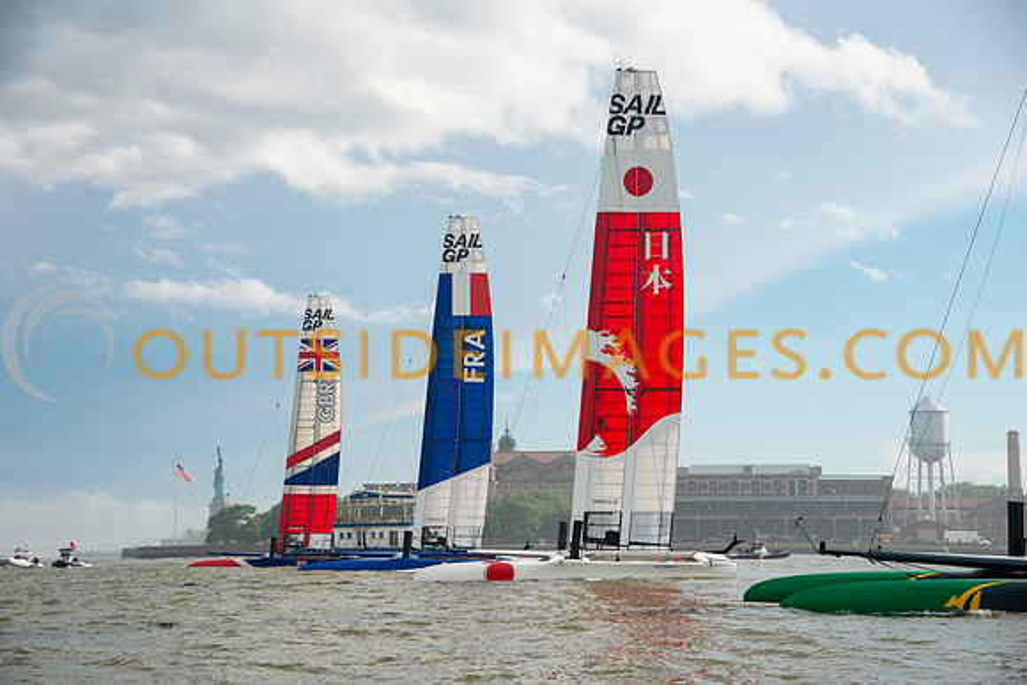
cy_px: 342
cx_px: 514
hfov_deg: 29.4
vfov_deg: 19.9
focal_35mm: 69
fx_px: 1955
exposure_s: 1/2000
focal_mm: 66
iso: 320
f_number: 5.6
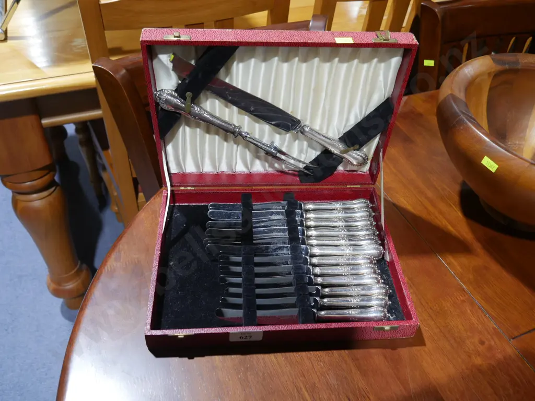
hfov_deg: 56.8
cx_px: 268
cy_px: 200
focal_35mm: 32
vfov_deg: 44.2
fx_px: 495
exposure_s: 1/60
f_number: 3.6
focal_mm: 16
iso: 500
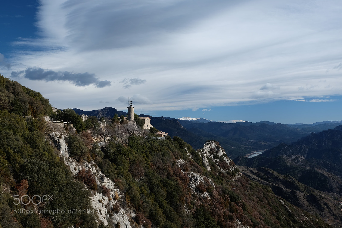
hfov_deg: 53.1
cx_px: 171
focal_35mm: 36
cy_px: 114
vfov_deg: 36.9
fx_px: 342
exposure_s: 1/80
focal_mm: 24.3
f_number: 7.1
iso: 100
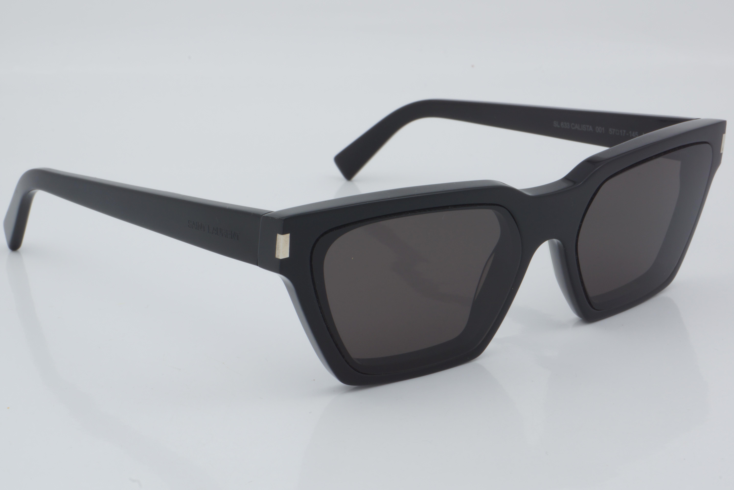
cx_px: 367
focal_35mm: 75
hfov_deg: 27.0
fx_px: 1529
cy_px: 245
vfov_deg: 18.2
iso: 100
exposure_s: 1/4
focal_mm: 50
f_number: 32
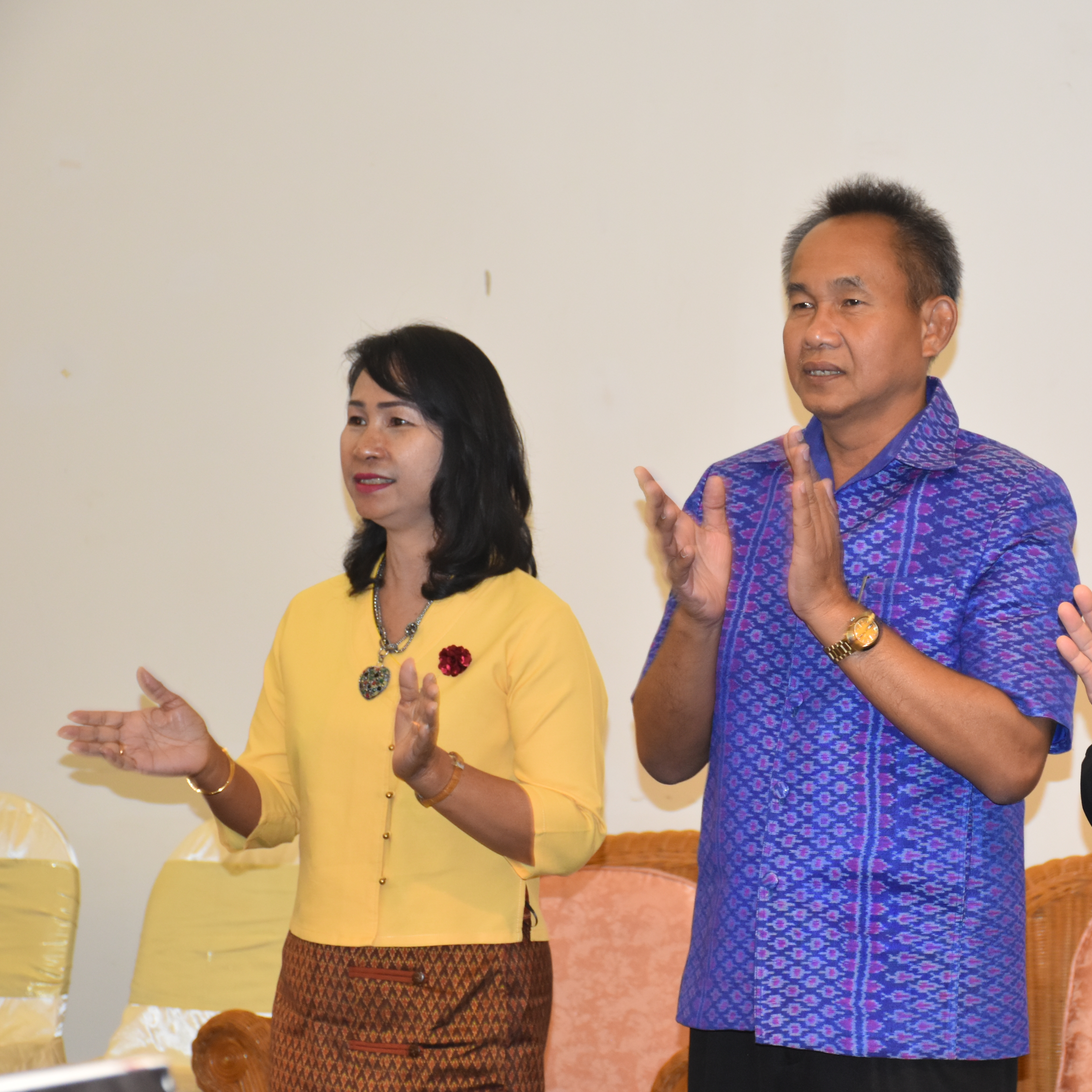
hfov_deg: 15.2
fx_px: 4069
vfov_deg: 15.3
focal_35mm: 114
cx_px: 871
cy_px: 570
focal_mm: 56
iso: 900
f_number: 4.8
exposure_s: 1/60
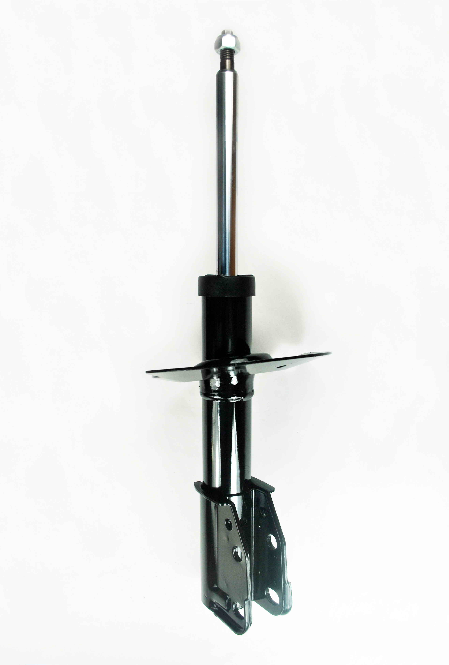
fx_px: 556
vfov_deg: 61.7
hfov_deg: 44.0
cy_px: 332
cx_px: 224
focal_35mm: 30
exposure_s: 1/125
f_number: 5.6
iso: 125
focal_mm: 20
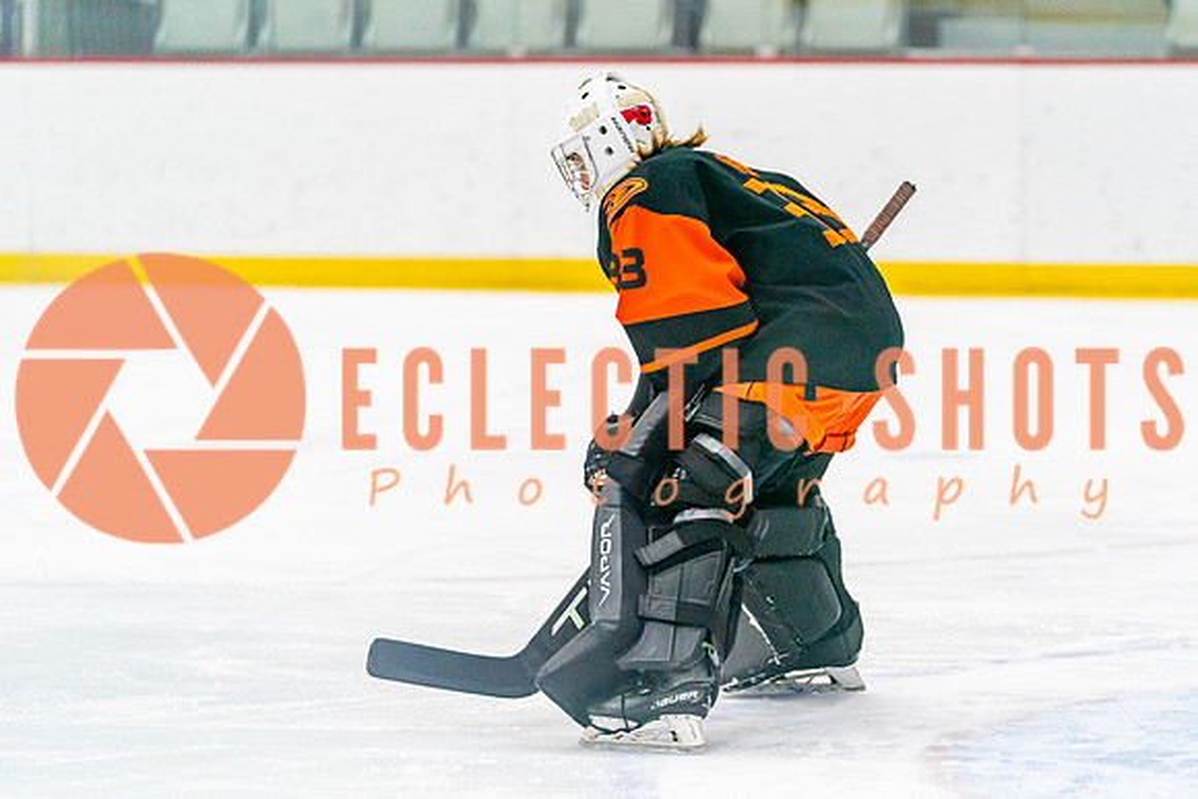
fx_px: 6205
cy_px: 316
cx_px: 724
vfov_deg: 7.4
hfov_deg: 11.0
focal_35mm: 186
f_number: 2.8
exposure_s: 1/1250
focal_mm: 148
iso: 3200
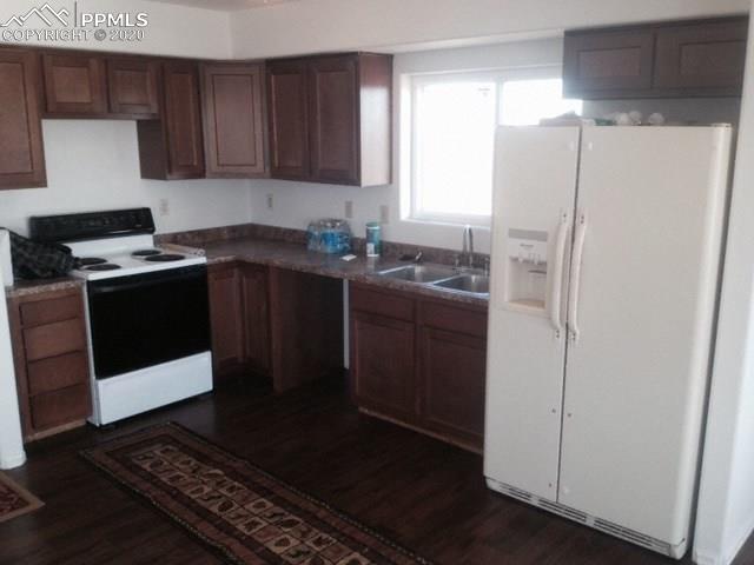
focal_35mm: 35
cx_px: 377
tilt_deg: -13.4
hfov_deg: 52.6
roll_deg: -0.7
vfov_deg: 40.7
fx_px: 762
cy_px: 282
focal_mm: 4.28
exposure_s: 1/60
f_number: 2.4
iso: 50
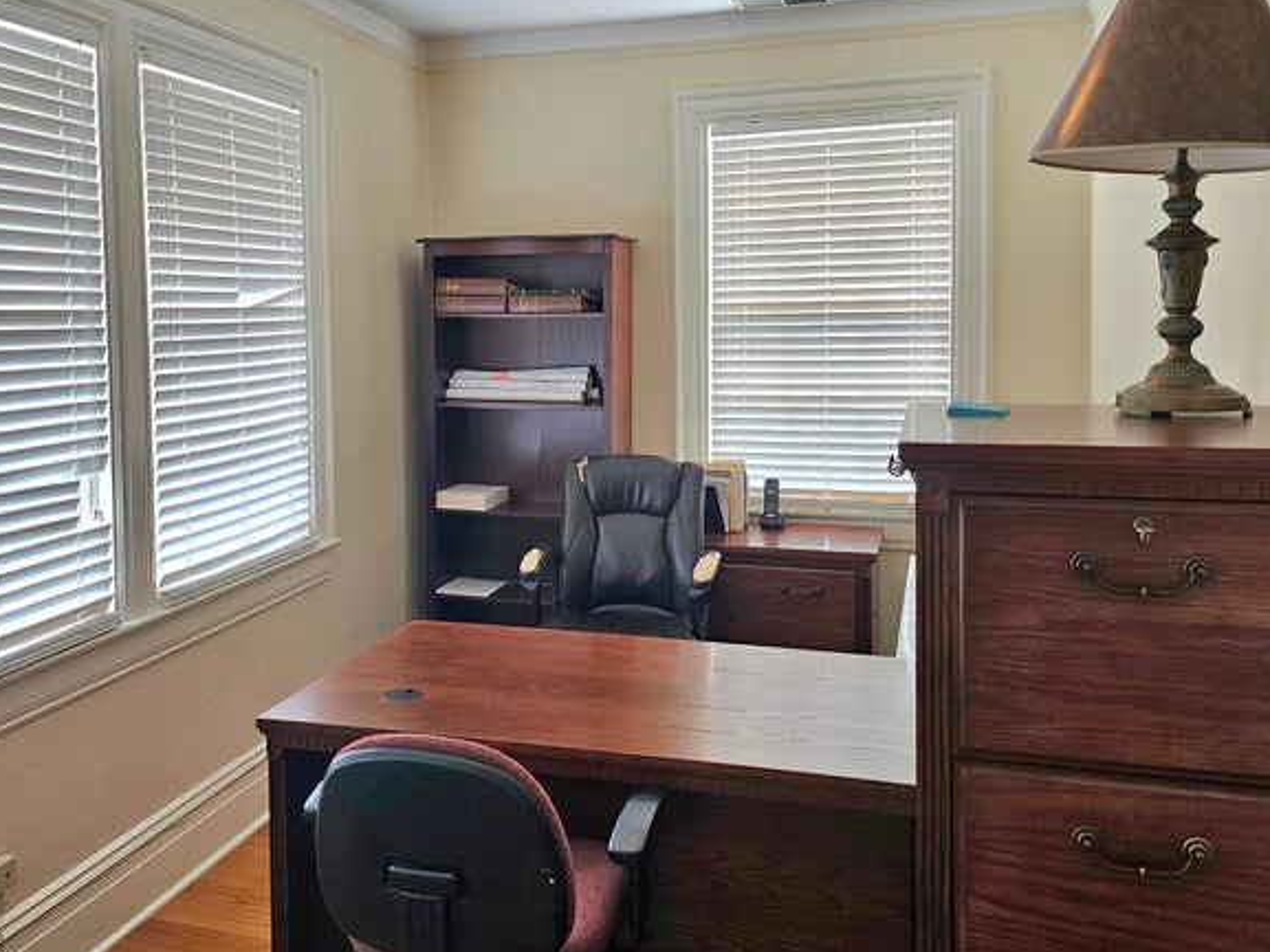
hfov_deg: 53.6
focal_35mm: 34
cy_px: 376
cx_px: 505
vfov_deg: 41.6
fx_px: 1248
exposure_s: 1/120
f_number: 1.7
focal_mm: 6.3
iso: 100
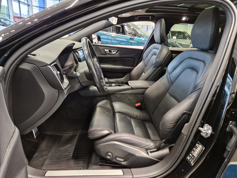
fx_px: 157
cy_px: 89
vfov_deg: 58.9
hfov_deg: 73.9
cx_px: 118
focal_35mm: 23
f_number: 1.8
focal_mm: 5.4
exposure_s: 1/100
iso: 640
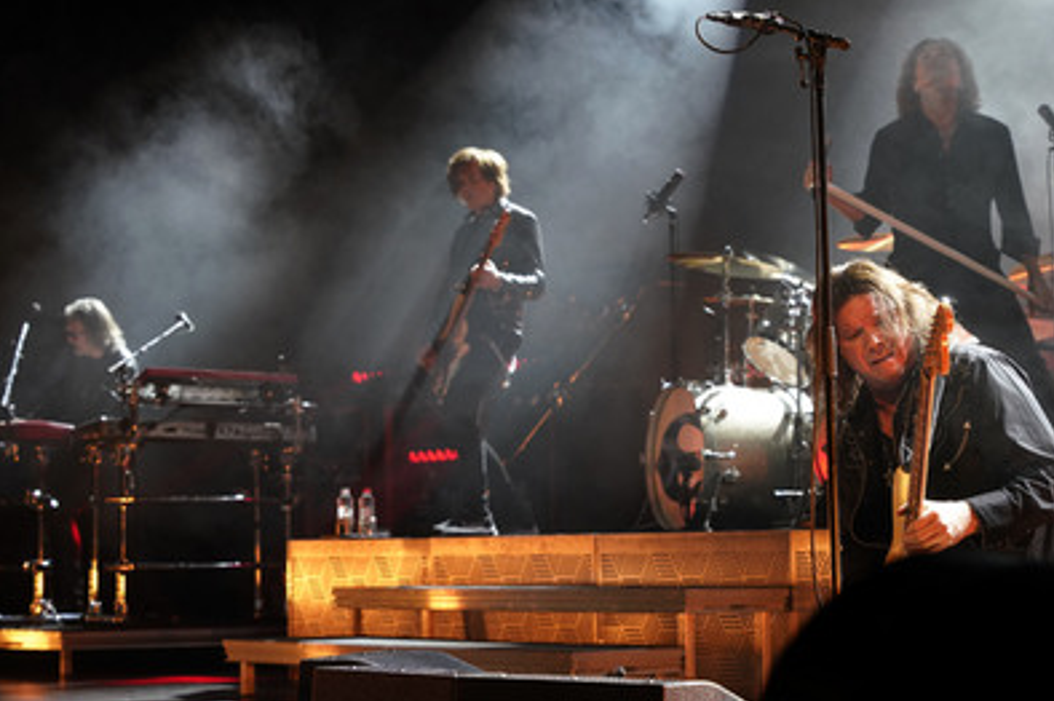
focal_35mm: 79
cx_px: 536
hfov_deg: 25.7
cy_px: 310
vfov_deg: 17.2
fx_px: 2311
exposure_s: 1/320
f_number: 5.6
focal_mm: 69
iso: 1600
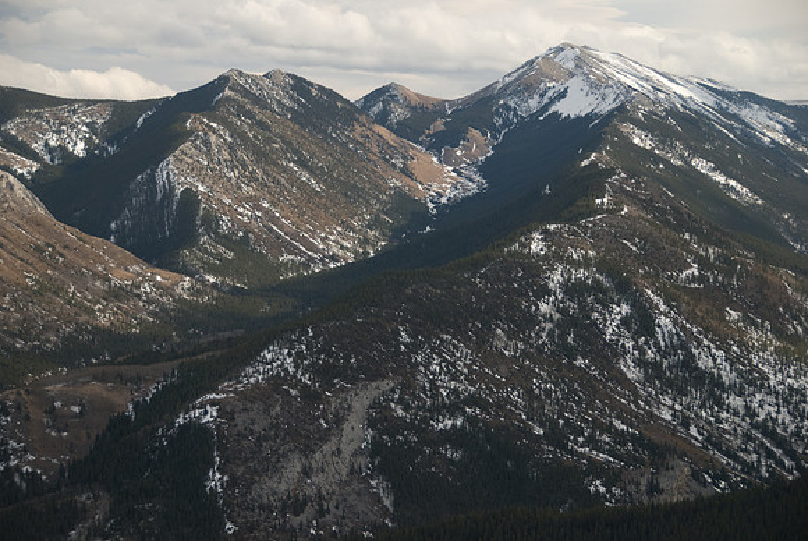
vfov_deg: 13.1
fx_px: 2359
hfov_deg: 19.4
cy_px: 270
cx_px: 404
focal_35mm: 105
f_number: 5.6
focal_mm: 70
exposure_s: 1/125
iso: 100
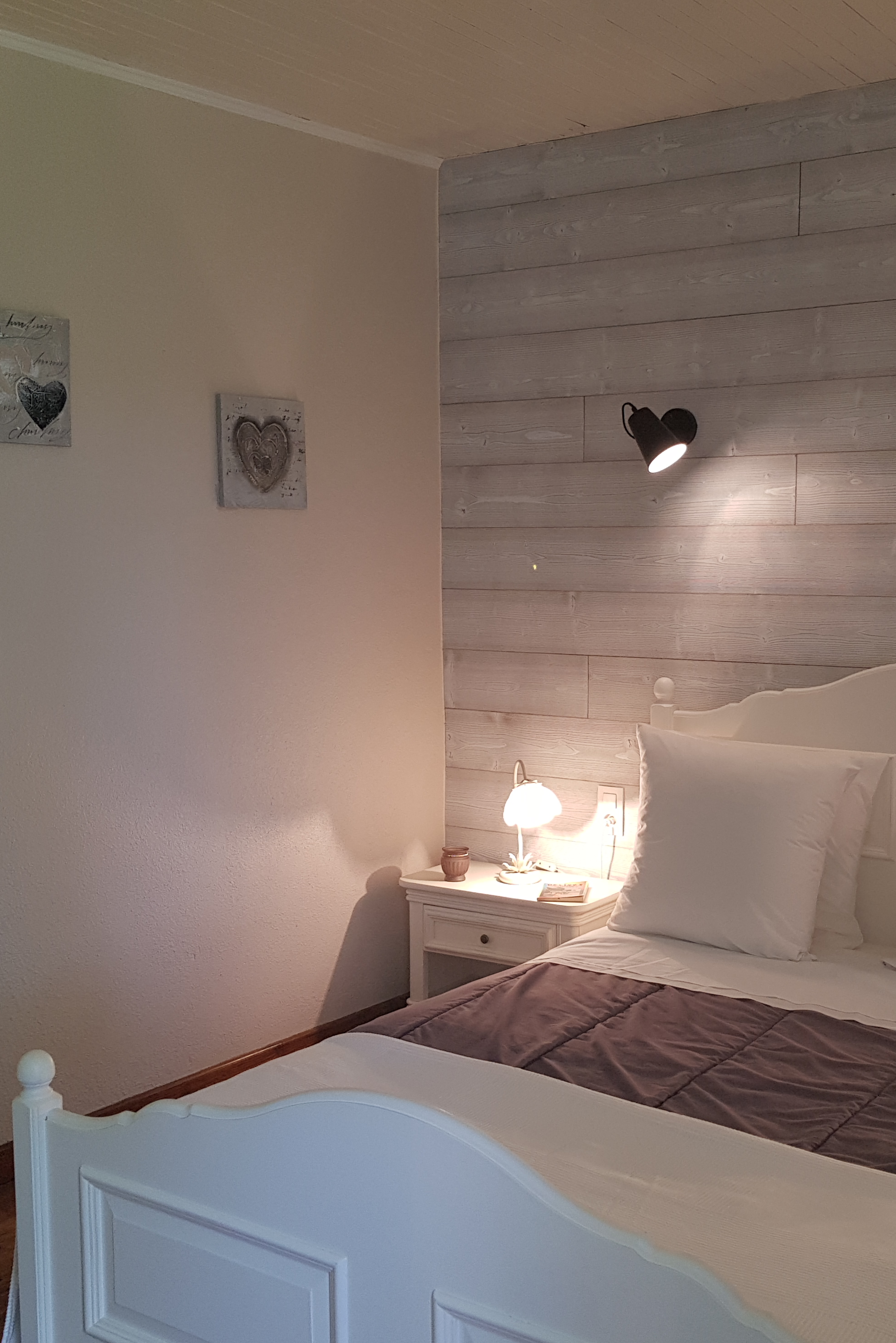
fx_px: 1381
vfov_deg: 51.9
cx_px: 564
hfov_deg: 35.7
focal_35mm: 37
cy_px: 682
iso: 80
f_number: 1.7
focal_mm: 4.2
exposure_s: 1/50
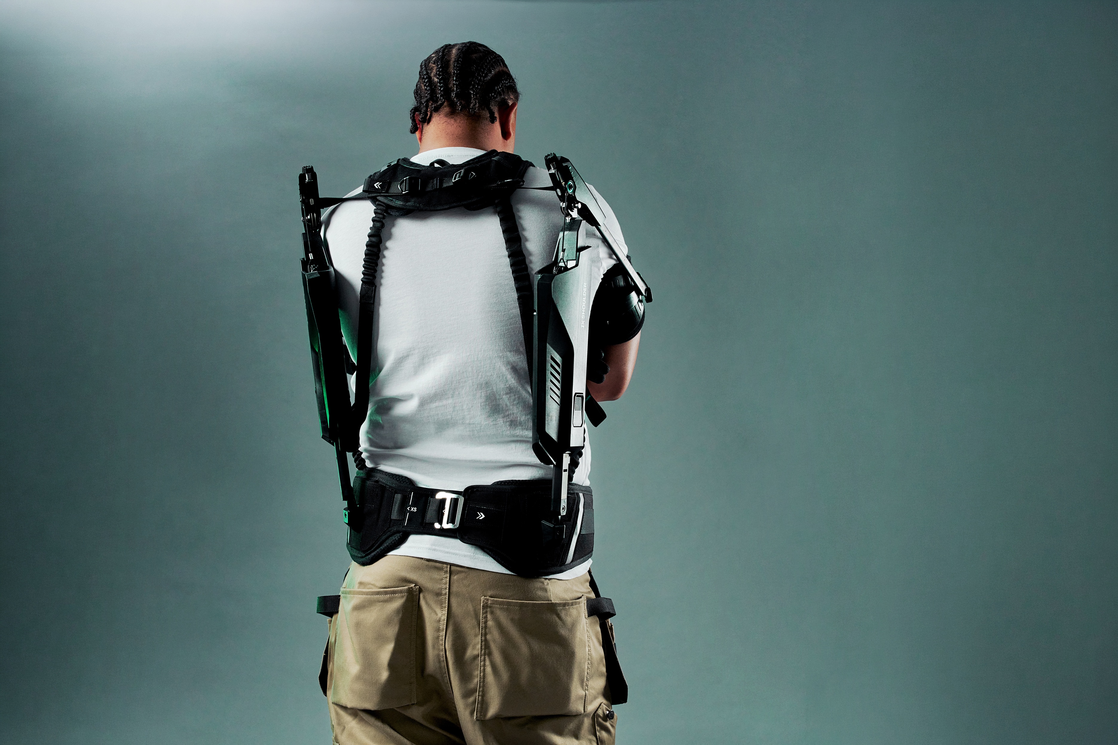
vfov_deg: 46.4
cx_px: 559
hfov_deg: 65.5
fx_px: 869
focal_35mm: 28
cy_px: 372
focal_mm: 28
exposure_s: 1/160
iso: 1000
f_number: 9
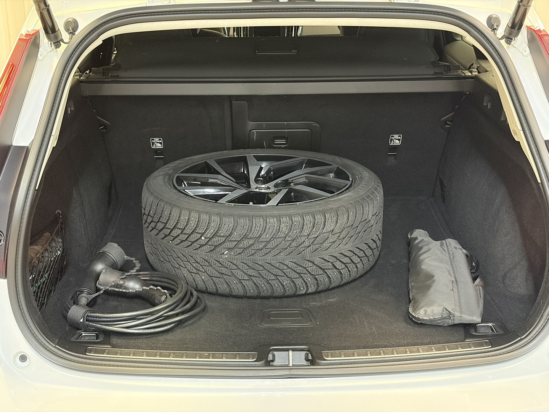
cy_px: 206
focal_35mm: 52
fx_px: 825
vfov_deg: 28.0
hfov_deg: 36.8
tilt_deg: -21.0
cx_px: 274
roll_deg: +0.6
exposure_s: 1/25
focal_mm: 5.96
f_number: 1.6
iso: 400
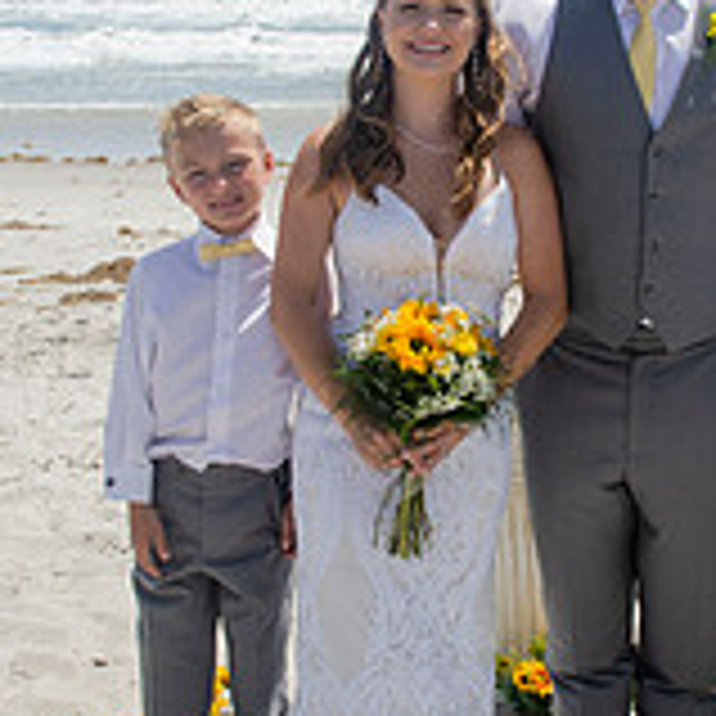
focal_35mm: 72
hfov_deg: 23.9
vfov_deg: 24.0
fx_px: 1685
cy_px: 347
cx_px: 491
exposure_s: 1/250
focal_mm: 20
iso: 100
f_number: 11
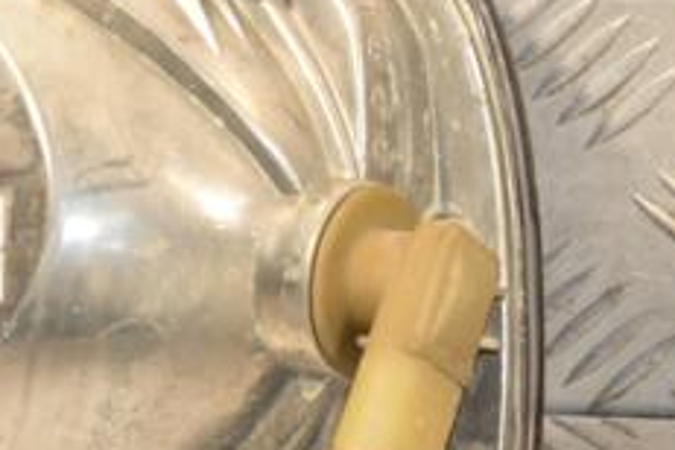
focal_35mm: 273
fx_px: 5118
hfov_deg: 7.5
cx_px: 99
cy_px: 178
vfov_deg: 5.0
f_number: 6.3
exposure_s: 1/200
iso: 800
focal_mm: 70
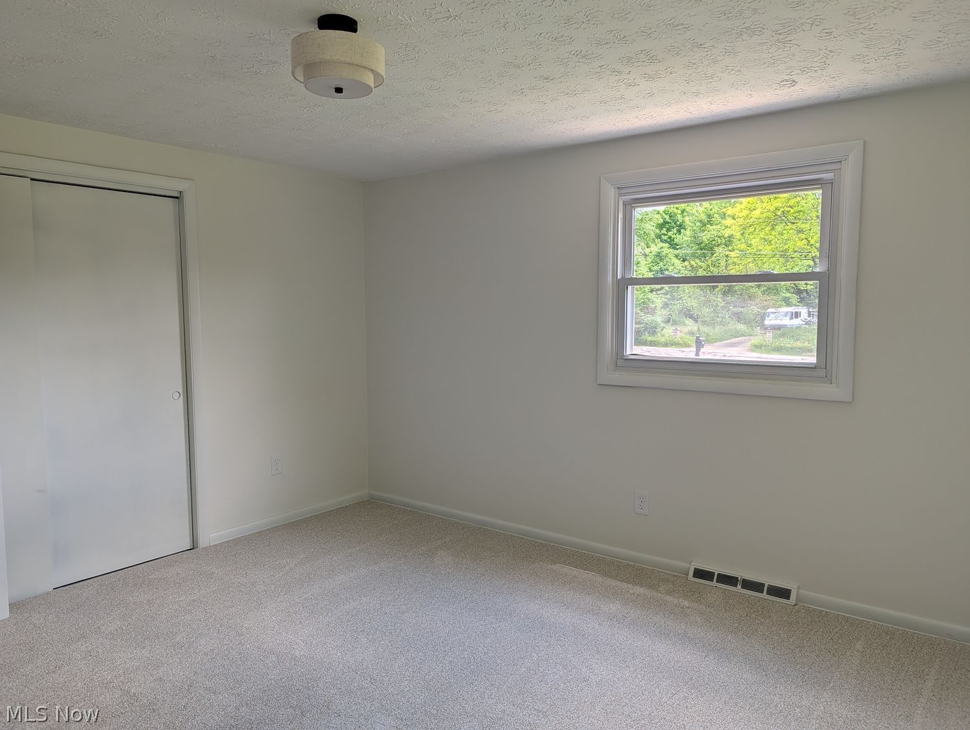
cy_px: 365
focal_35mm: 24
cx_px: 485
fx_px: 673
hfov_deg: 71.5
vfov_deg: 56.9
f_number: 1.68
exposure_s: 1/897
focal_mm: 6.9
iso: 18
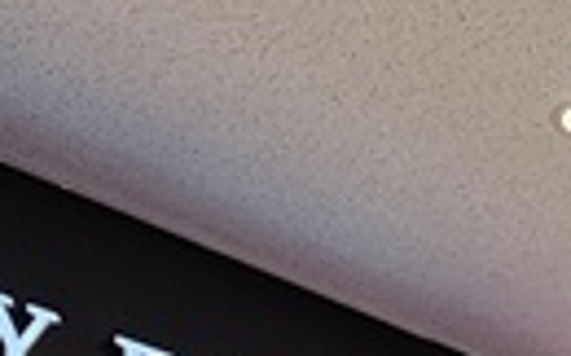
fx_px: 1648
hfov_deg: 17.6
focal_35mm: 106
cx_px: 861
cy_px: 1116
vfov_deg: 9.3
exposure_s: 1/120
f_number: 2.2
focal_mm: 2.2
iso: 80
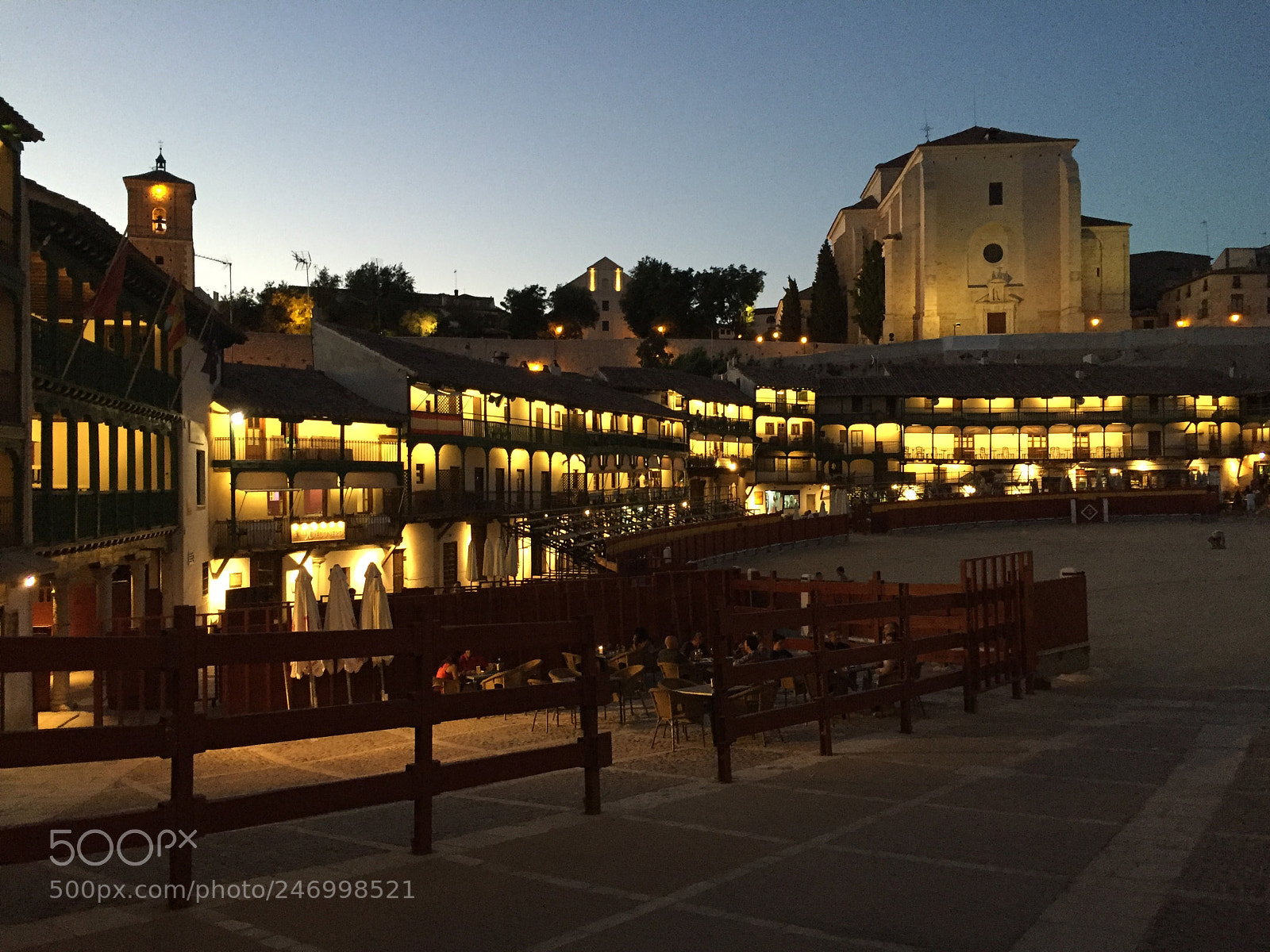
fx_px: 1064
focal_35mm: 29
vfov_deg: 48.2
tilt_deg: +1.1
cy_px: 476
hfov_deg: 61.7
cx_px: 635
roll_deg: -0.1
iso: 250
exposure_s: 1/25
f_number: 2.2
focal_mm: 4.15
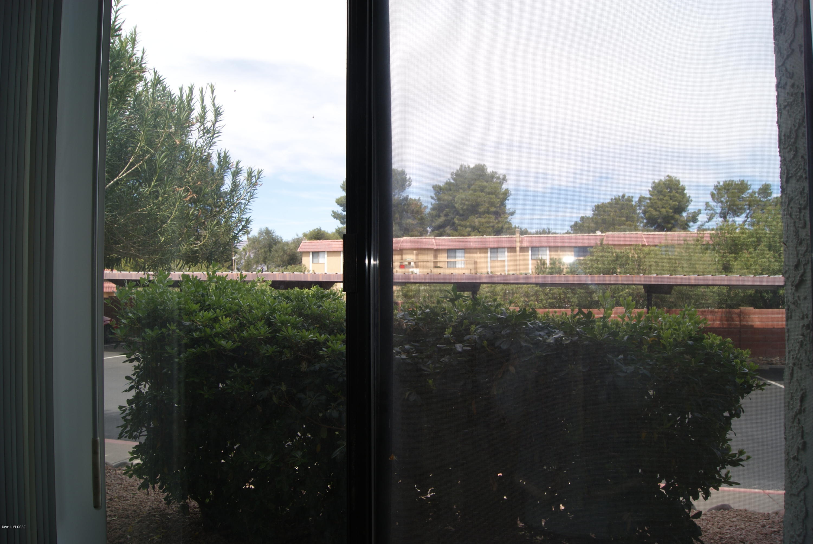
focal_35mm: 27
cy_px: 272
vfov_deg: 48.0
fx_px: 610
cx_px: 406
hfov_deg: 67.3
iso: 100
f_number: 8
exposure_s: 1/80
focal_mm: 18
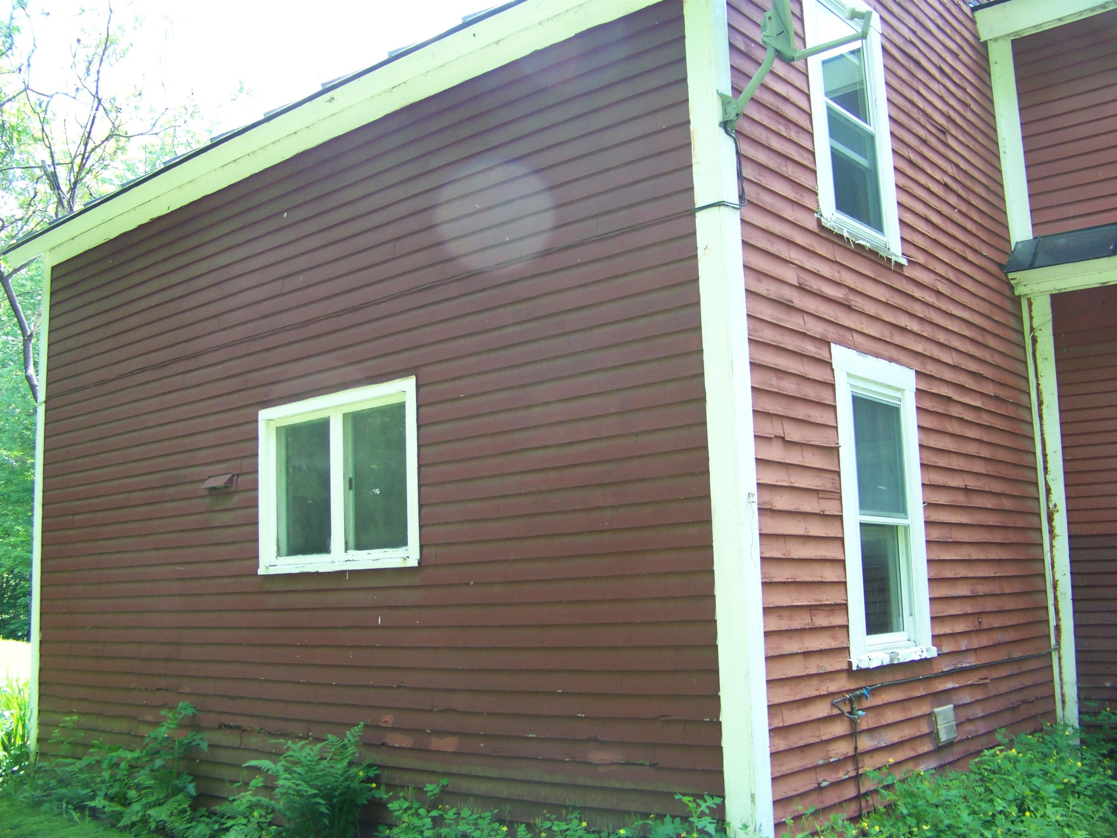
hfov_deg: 51.4
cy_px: 419
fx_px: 1162
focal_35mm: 36
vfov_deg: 39.7
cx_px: 558
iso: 69
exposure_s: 1/80
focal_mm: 5.85
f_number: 2.8
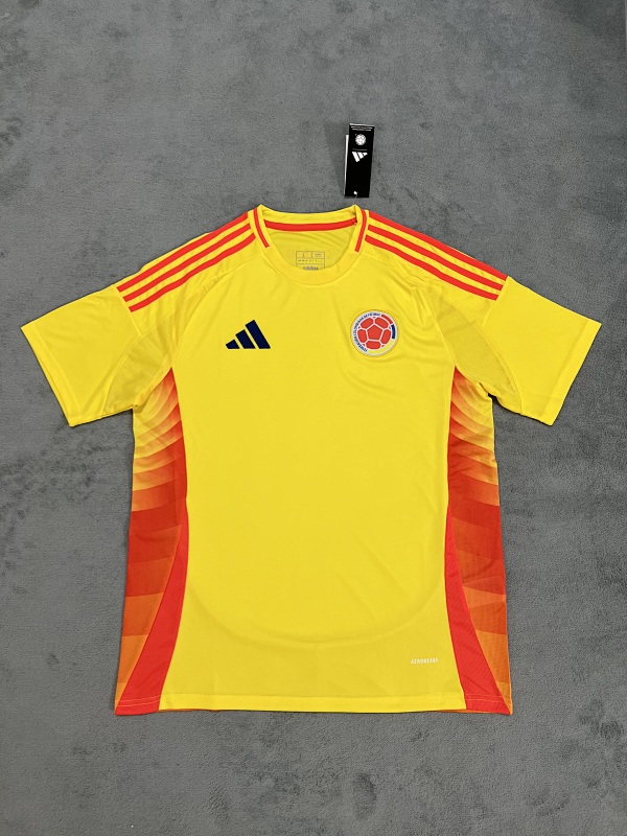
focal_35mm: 26
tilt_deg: -81.9
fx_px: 628
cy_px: 418
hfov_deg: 53.1
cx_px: 314
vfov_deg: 67.3
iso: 125
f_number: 1.5
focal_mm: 5.7
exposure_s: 1/121
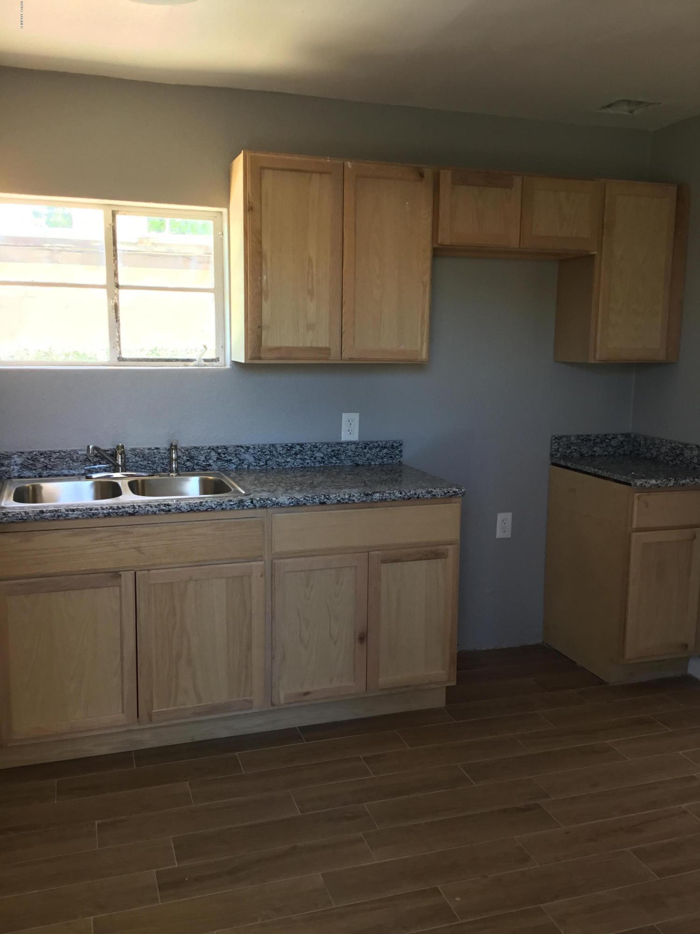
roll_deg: -0.7
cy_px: 467
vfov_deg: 58.4
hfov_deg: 45.4
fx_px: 836
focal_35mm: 31
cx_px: 350
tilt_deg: -9.5
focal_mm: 3.3
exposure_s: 1/30
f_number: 2.4
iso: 40
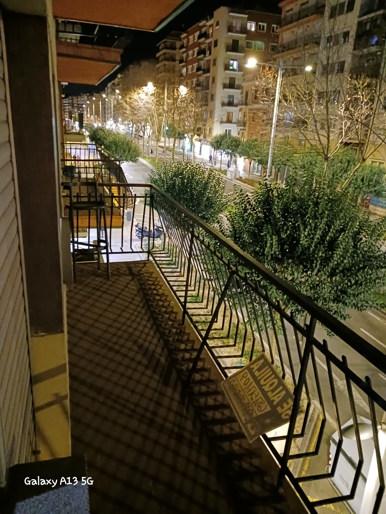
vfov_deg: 65.3
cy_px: 257
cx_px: 193
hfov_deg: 51.4
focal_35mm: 27
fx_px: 401
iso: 2000
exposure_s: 1/10
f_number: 1.8
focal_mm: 4
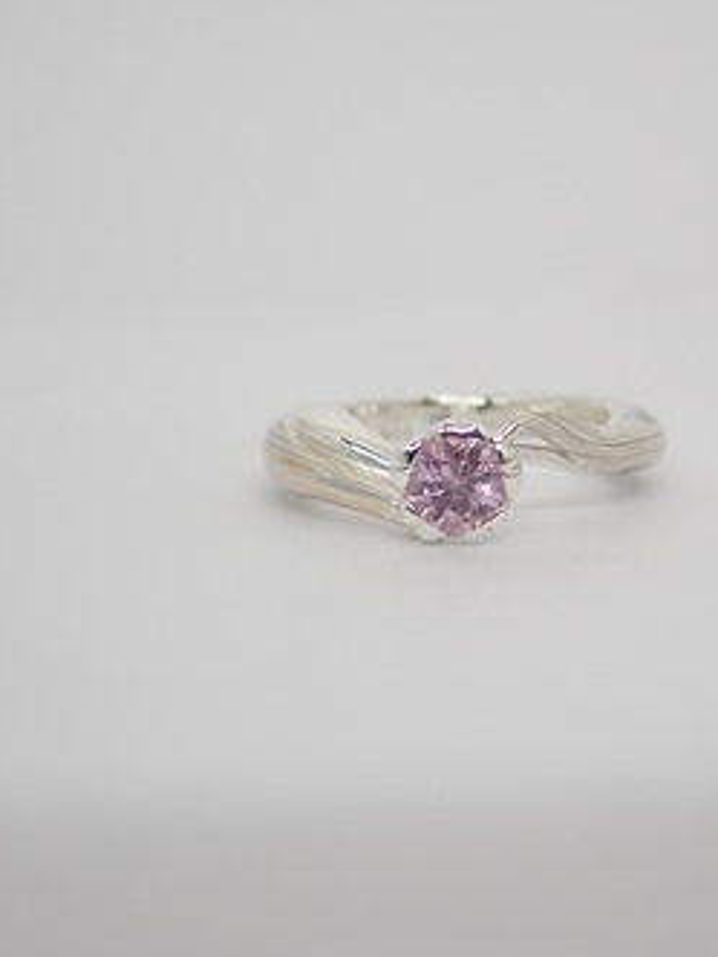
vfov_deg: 17.7
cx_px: 453
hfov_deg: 13.3
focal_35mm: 111
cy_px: 480
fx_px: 3070
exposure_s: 1/125
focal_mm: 14.62
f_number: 4.3
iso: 200
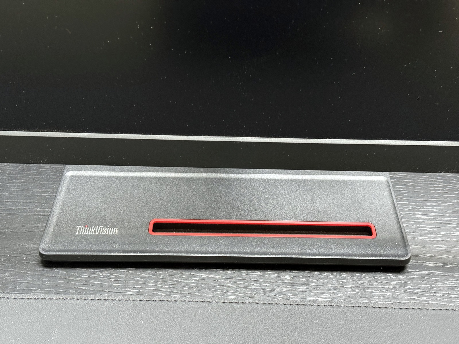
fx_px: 636
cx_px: 230
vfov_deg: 30.3
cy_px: 172
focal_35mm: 48
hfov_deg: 39.7
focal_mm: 6.76
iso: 500
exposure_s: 1/40
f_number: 1.78
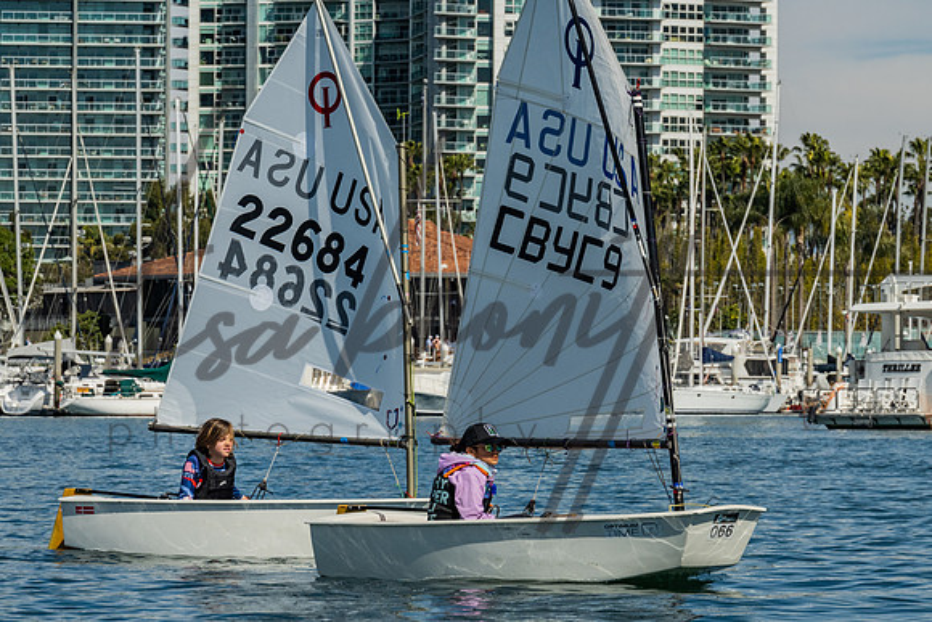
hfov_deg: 10.9
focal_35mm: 189
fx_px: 4890
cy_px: 328
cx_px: 494
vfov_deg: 7.3
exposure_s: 1/500
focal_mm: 135
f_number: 10
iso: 250
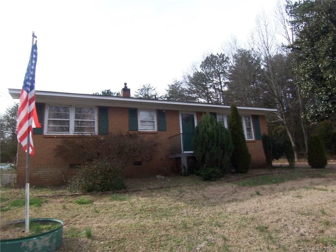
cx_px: 168
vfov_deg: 58.9
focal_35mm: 23
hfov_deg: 73.9
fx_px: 223
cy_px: 126
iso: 64
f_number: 5.6
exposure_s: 1/125
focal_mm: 3.8
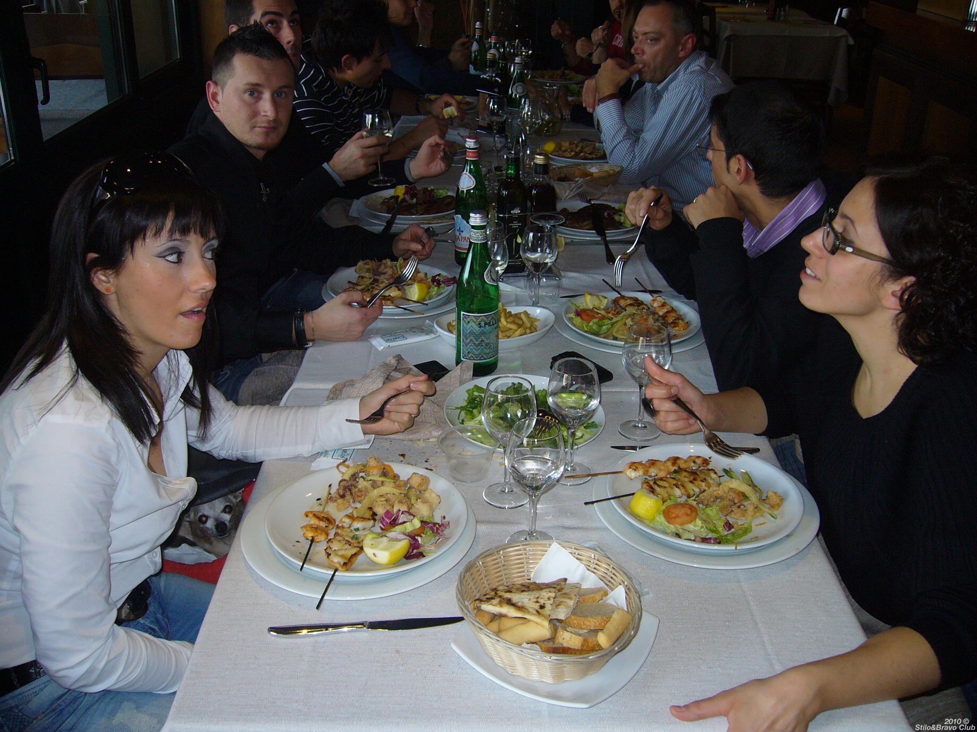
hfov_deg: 52.6
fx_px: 988
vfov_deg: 40.7
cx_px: 488
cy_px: 366
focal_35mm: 35
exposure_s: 1/60
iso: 100
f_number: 2.8
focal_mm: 5.8
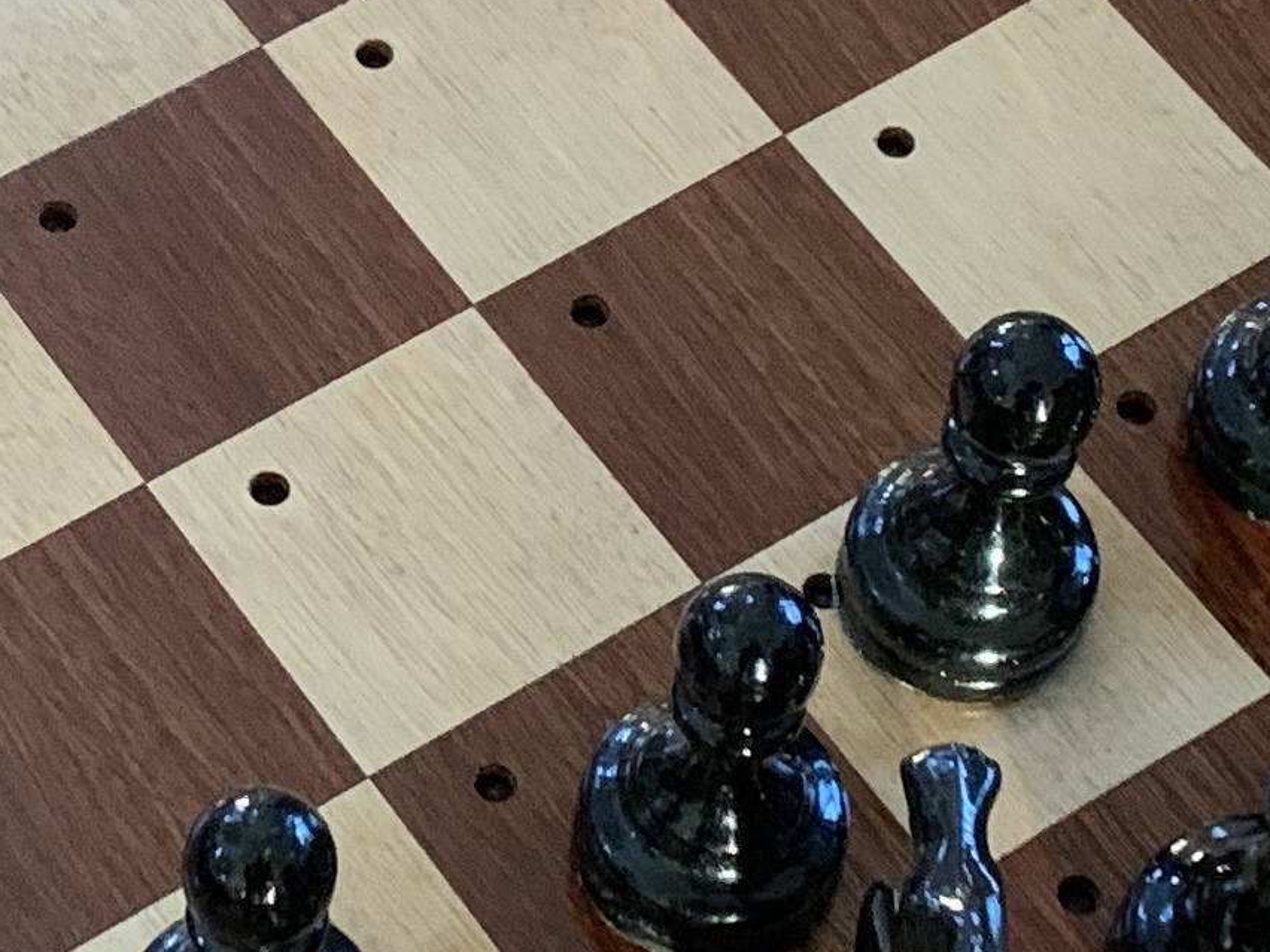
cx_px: 402
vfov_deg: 12.0
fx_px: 4513
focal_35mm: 123
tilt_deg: -57.0
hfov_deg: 16.0
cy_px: 337
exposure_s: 1/30
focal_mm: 4.25
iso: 400
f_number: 1.8
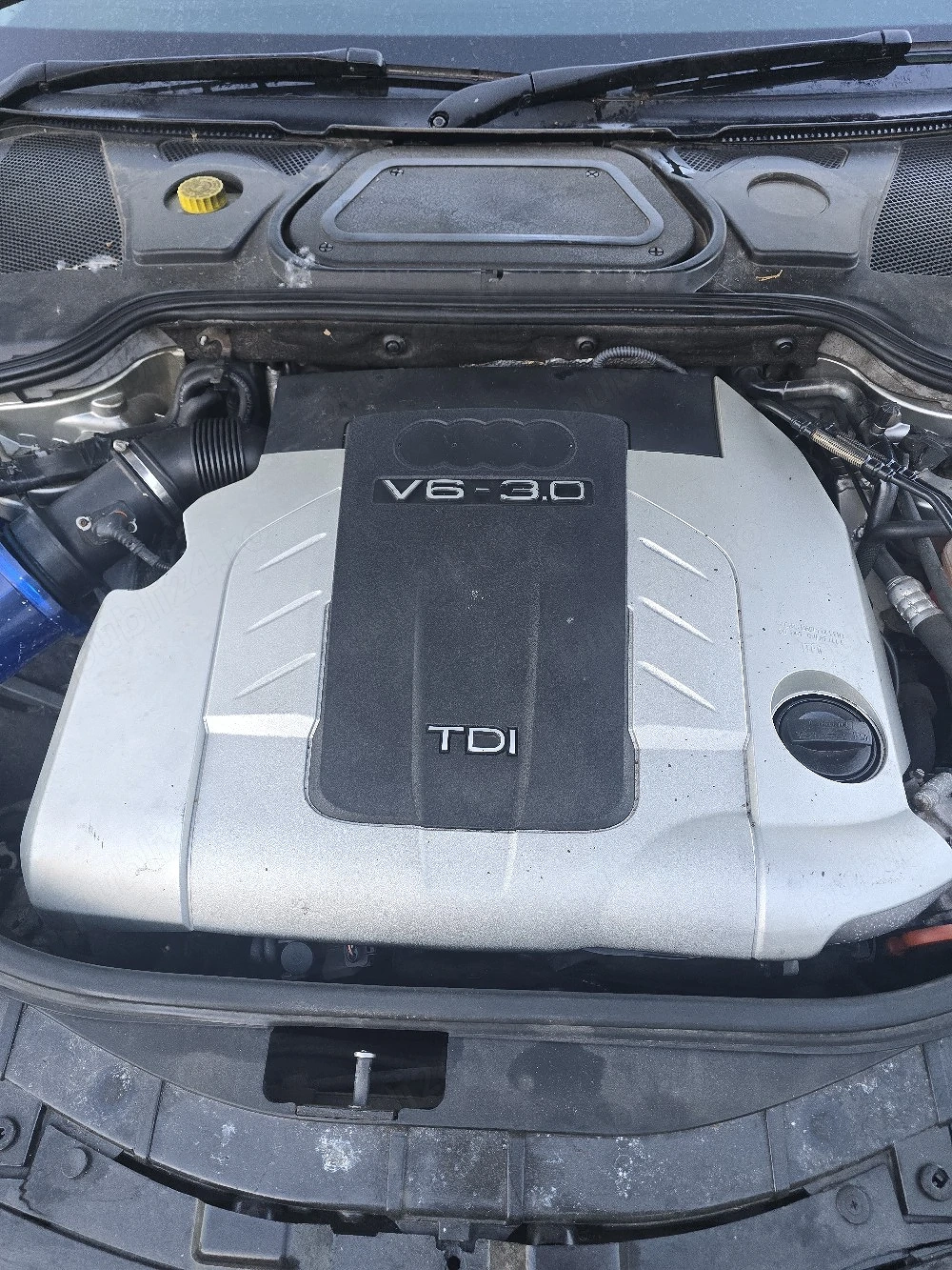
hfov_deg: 58.9
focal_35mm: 23
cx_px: 476
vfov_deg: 73.9
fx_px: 843
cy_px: 635
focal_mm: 6.3
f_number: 1.7
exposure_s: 1/182
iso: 200
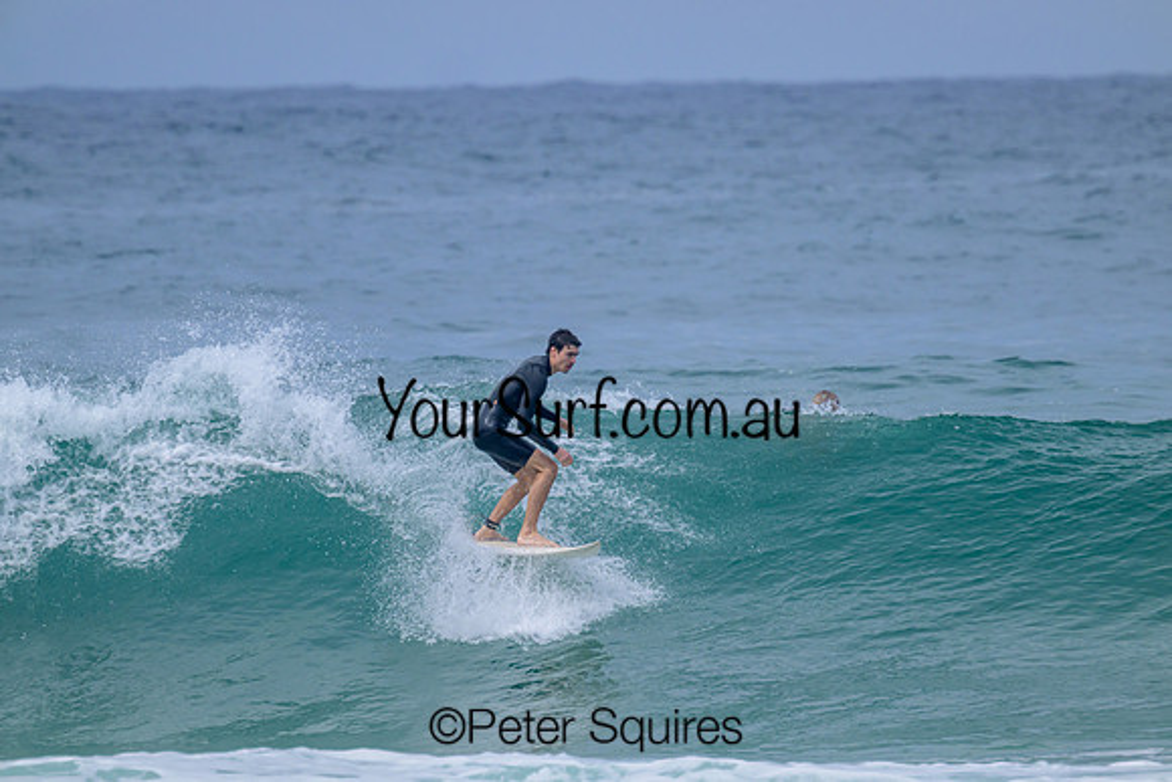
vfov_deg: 1.7
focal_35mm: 800
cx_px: 586
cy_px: 391
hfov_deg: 2.6
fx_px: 26049
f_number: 11
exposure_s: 1/2000
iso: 800
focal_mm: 800
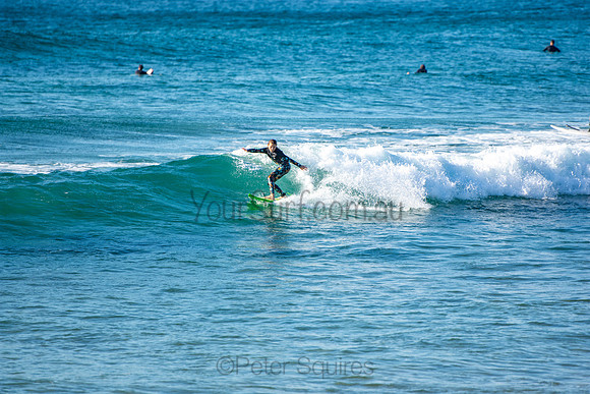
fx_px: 4918
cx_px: 295
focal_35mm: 300
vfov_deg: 4.6
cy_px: 197
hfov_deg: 6.9
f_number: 2.8
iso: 100
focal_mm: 200
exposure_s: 1/1250
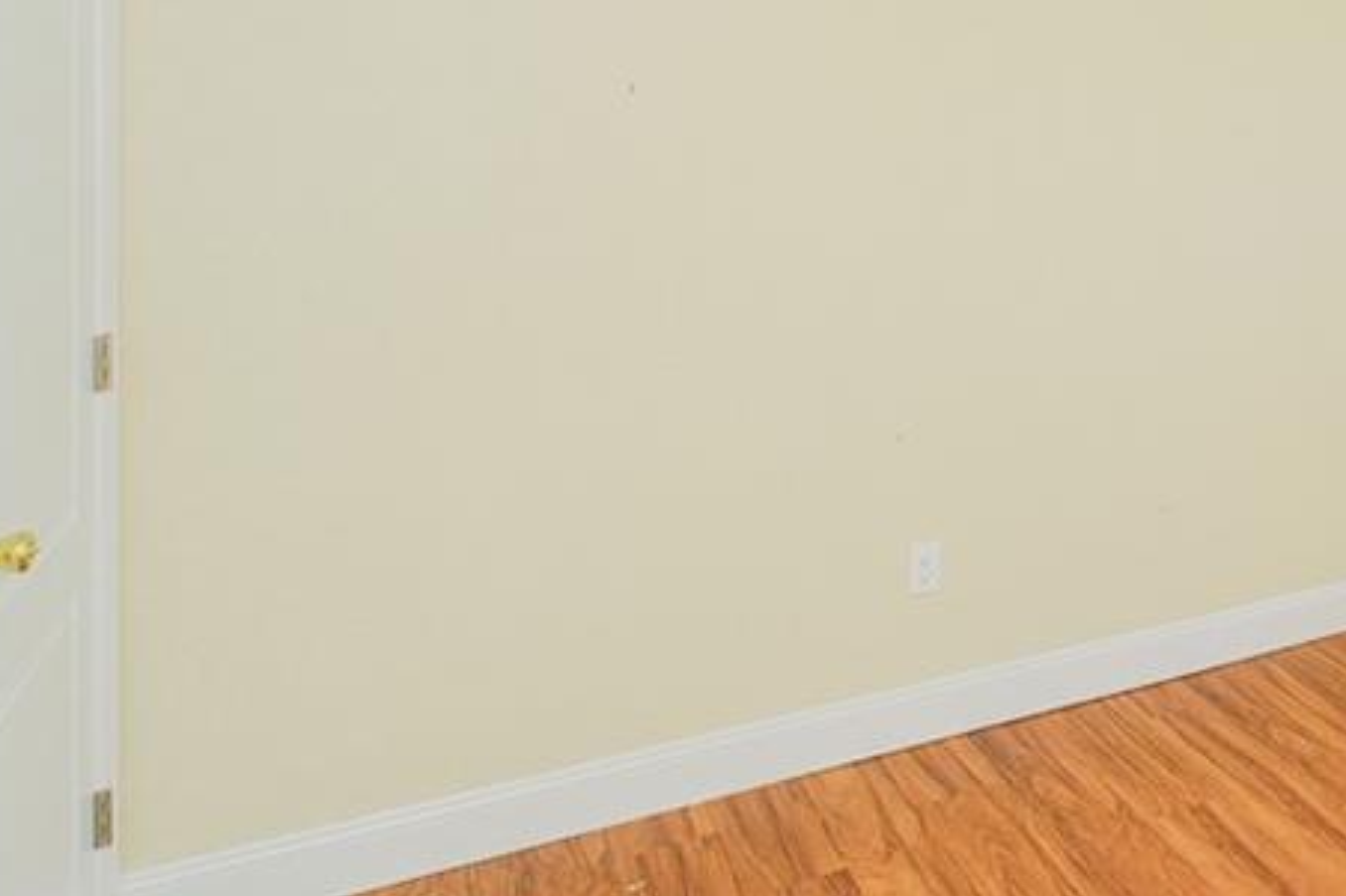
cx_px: 1397
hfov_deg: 45.4
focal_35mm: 34
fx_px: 1271
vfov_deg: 37.7
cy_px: 199
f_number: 8
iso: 640
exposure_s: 1/60
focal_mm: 10
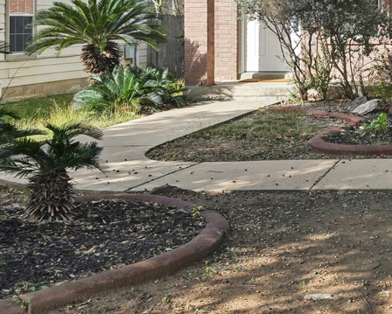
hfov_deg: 20.9
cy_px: 17
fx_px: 906
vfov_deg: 19.2
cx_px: 581
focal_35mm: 78
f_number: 8
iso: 400
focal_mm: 23
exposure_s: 1/500
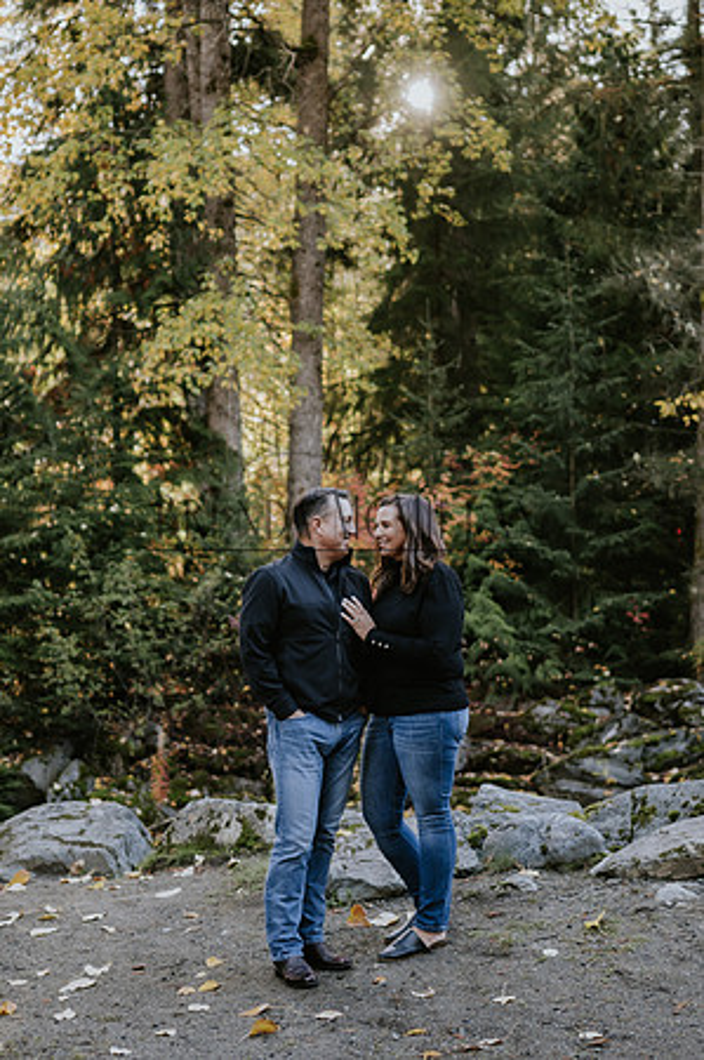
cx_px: 352
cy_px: 528
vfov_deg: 35.0
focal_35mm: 57
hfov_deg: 23.7
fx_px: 1679
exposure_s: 1/500
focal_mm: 35
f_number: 1.8
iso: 400
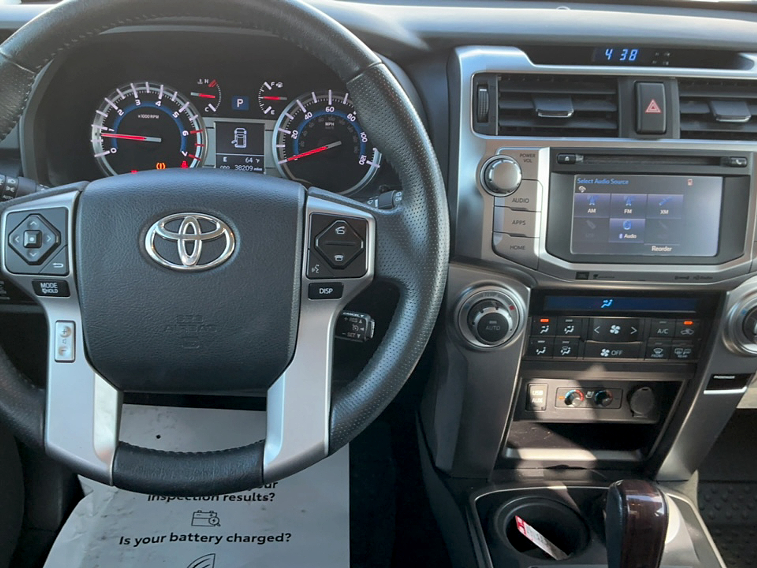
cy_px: 284
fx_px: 656
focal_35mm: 30
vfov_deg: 46.8
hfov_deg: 60.0
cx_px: 378
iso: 64
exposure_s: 1/60
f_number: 1.8
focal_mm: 3
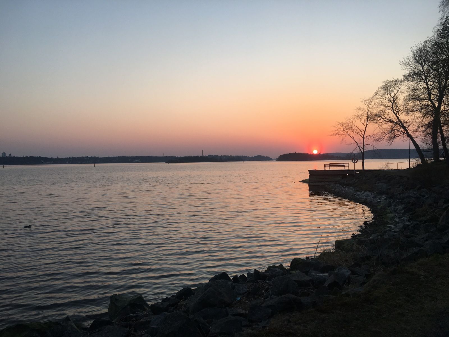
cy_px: 168
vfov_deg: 48.2
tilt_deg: -1.1
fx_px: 376
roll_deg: +0.6
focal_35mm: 29
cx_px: 224
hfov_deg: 61.7
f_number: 2.2
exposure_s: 1/242
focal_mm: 4.15
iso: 25
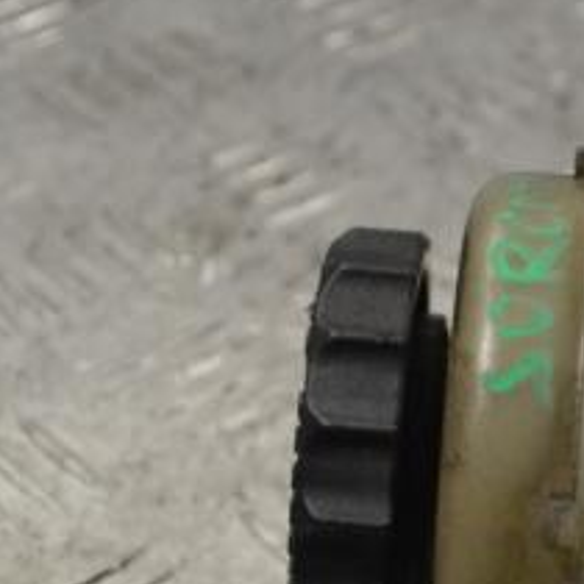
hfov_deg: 8.6
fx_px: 3822
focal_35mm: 200
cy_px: 492
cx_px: 720
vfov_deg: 8.7
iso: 3200
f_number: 9
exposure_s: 1/320
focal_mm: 55
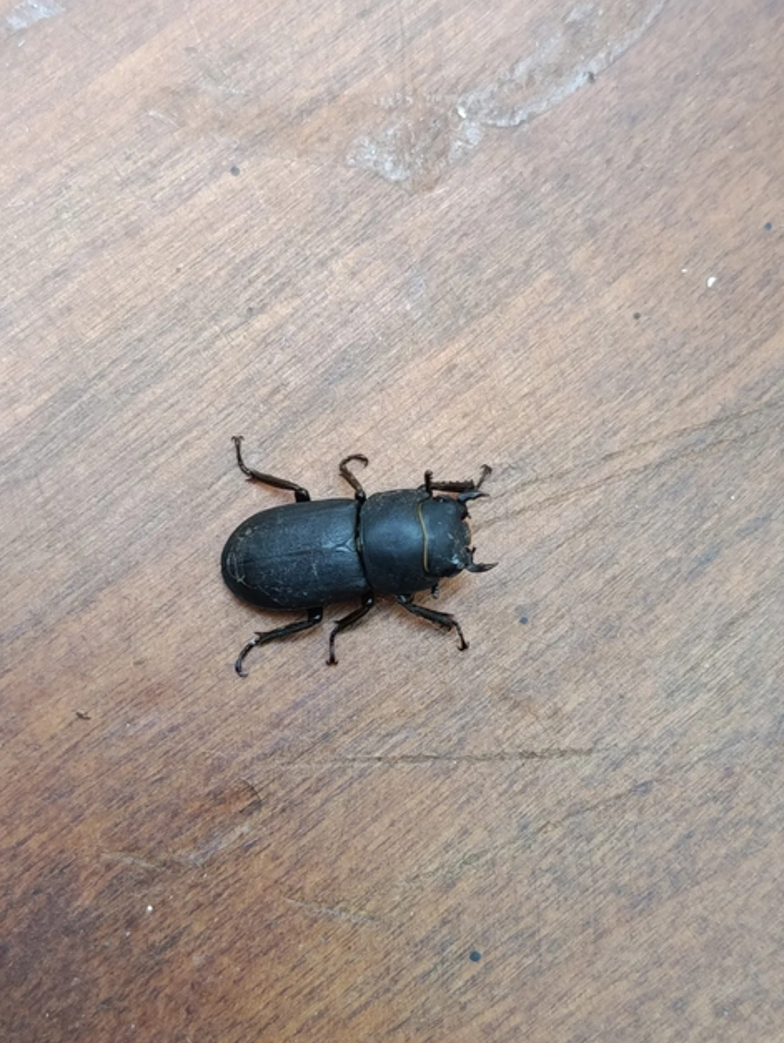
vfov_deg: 37.5
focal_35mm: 51
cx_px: 390
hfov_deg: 28.6
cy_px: 517
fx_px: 1539
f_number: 1.7
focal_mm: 5.24
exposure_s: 1/50
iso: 605
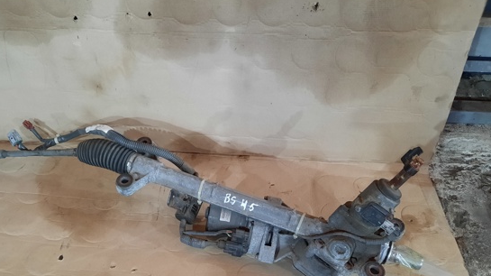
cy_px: 189
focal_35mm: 32
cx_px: 208
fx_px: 416
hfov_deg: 60.7
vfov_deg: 36.2
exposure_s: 1/33
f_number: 2
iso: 320
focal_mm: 4.6
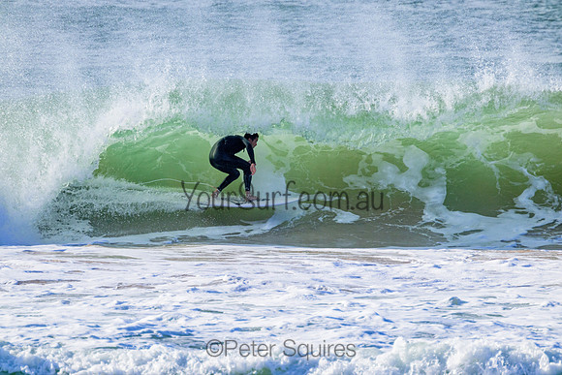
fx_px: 12491
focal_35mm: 800
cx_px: 281
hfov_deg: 2.6
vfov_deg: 1.7
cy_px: 188
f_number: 11
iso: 1400
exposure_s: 1/2000
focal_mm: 800
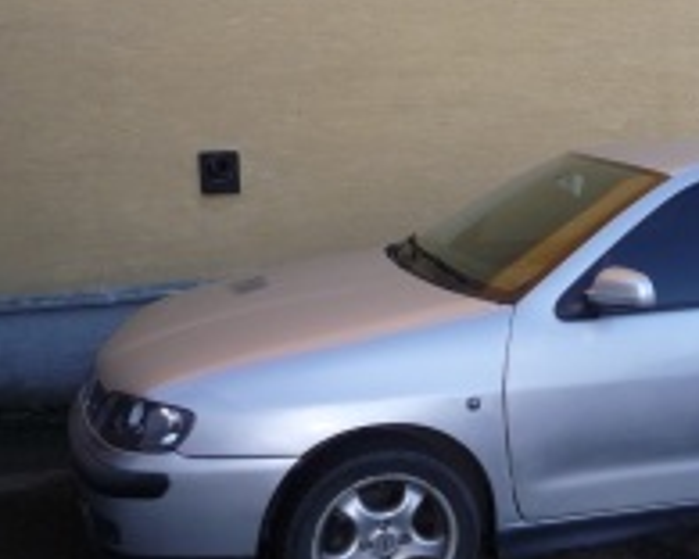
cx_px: 656
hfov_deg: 31.6
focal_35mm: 56
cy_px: 258
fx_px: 1159
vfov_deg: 27.1
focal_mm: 4.7
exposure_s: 1/250
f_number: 3.3
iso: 200
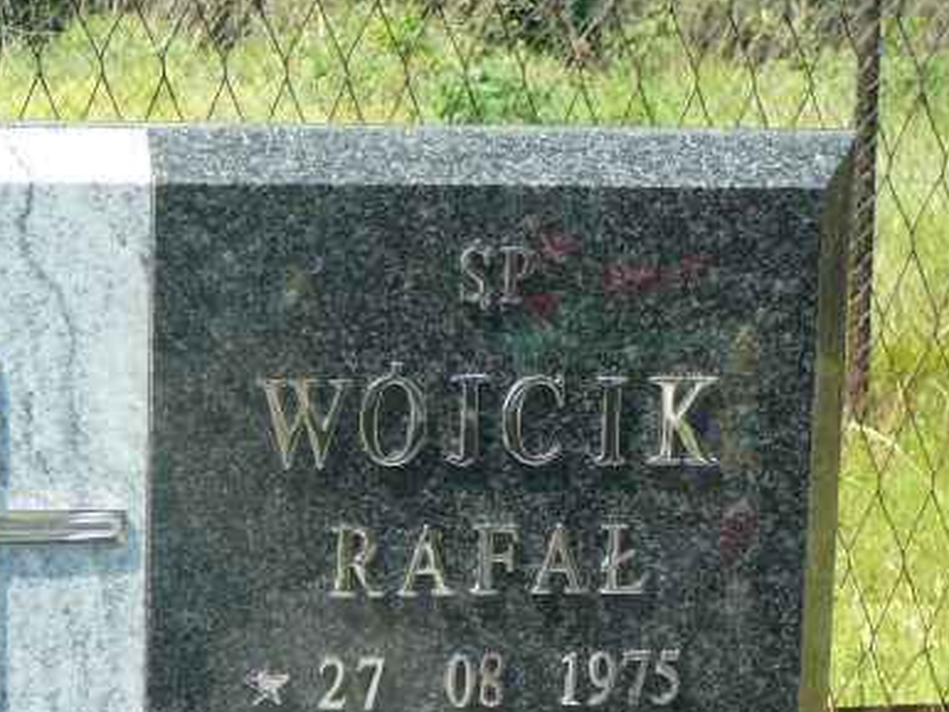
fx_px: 3510
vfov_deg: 11.6
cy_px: 530
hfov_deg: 15.4
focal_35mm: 128
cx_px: 404
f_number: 3.7
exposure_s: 1/250
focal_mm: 11.5
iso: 80
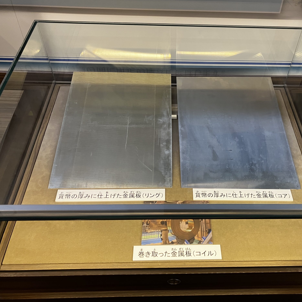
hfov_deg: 48.0
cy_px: 153
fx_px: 336
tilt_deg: -45.3
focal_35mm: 34
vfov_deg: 48.4
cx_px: 189
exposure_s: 1/59
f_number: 1.8
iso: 80
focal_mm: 3.99
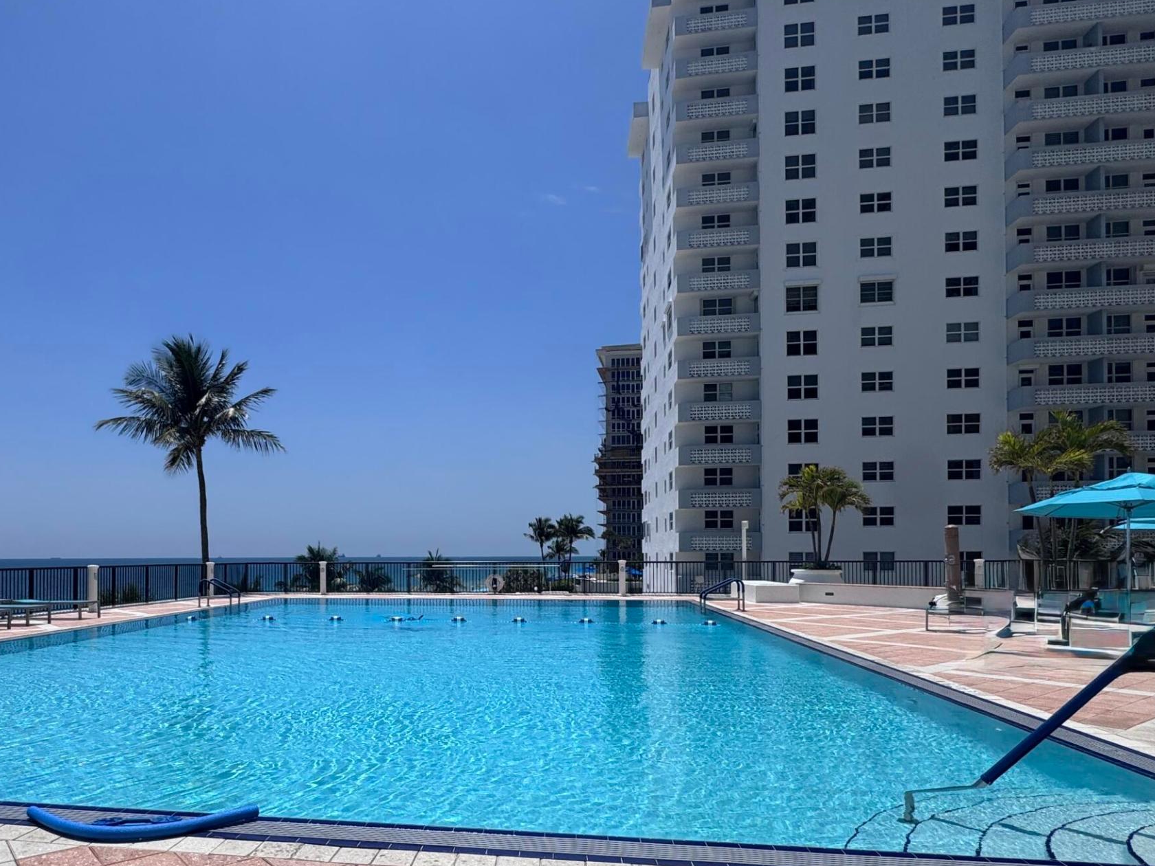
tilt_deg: +0.2
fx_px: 801
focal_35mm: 24
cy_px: 547
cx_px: 423
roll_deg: -0.3
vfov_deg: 56.1
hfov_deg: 70.3
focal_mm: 2.22
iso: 32
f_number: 2.2
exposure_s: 1/3906
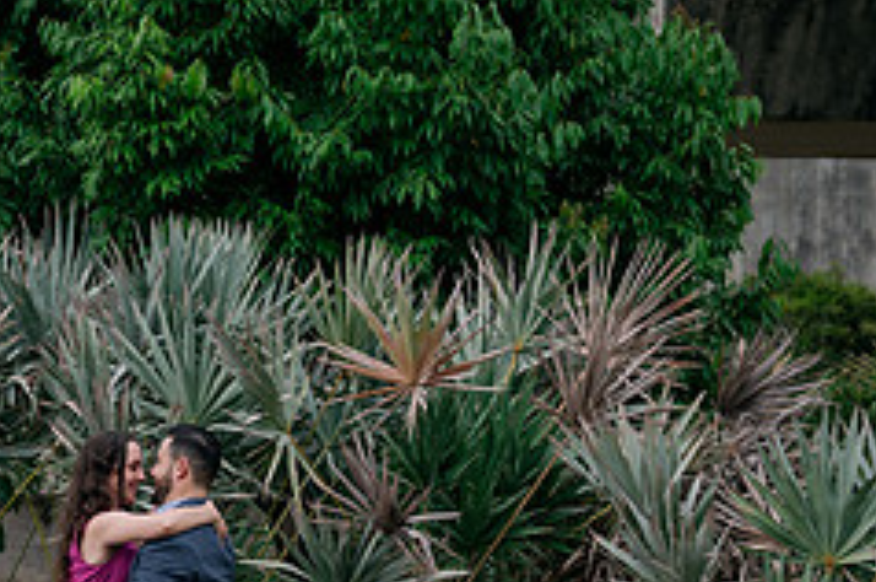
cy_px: 615
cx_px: 29
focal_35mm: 122
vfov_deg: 11.1
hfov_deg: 16.5
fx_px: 2965
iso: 80
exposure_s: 1/320
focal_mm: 50
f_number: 2
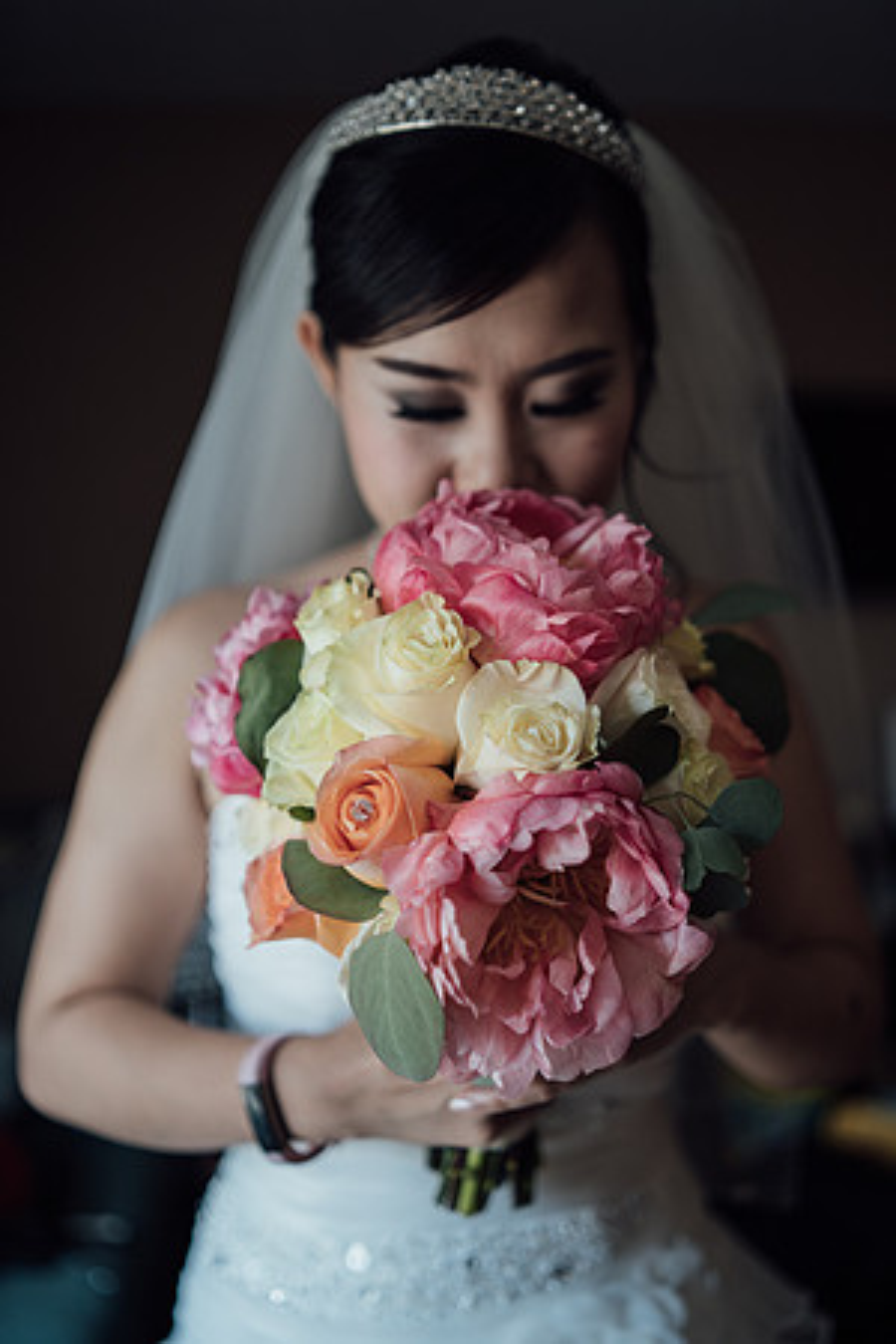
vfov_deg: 54.4
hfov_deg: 37.9
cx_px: 448
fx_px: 1307
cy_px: 672
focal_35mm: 35
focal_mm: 35
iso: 320
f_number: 1.4
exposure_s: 1/640
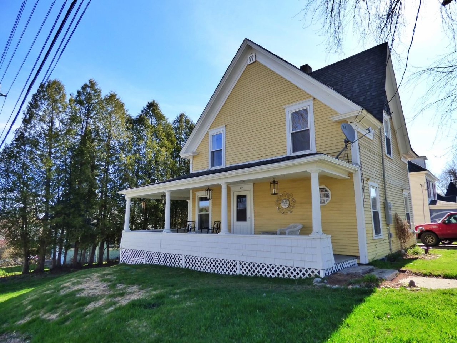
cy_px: 172
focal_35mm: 20
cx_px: 228
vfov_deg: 66.0
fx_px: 264
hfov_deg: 81.7
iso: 200
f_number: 3.2
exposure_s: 1/800
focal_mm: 3.58
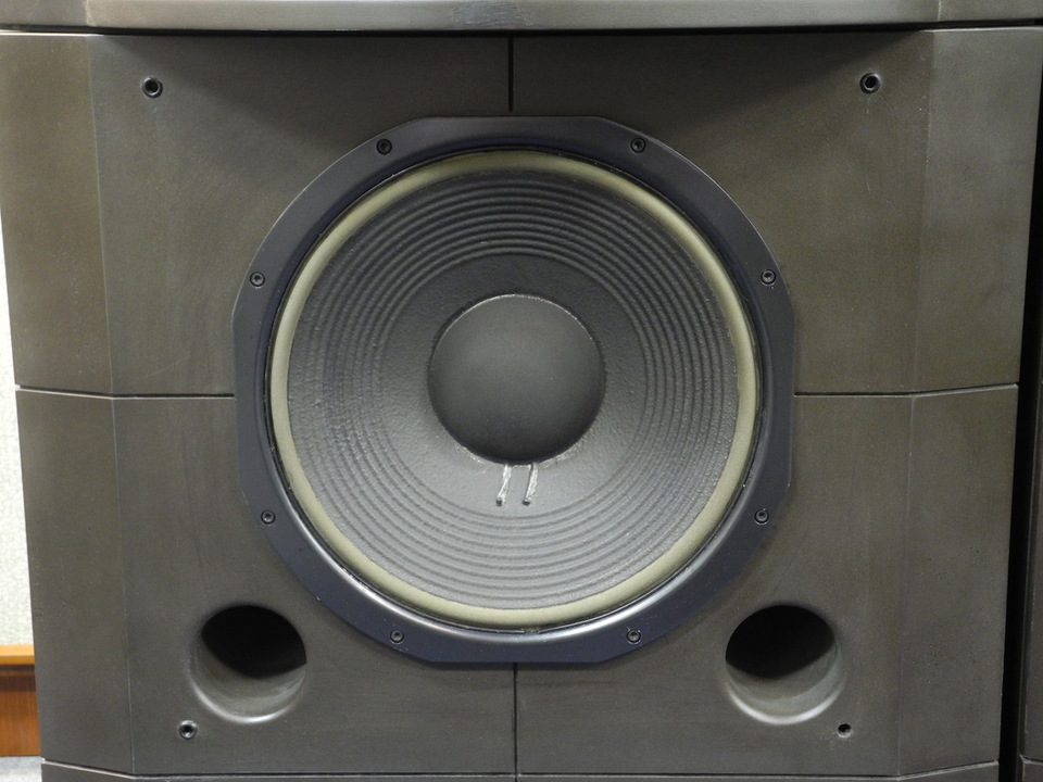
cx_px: 522
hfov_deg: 34.9
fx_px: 1657
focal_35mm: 55
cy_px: 391
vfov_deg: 26.6
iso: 400
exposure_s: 1/5
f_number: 3.5
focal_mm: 11.8
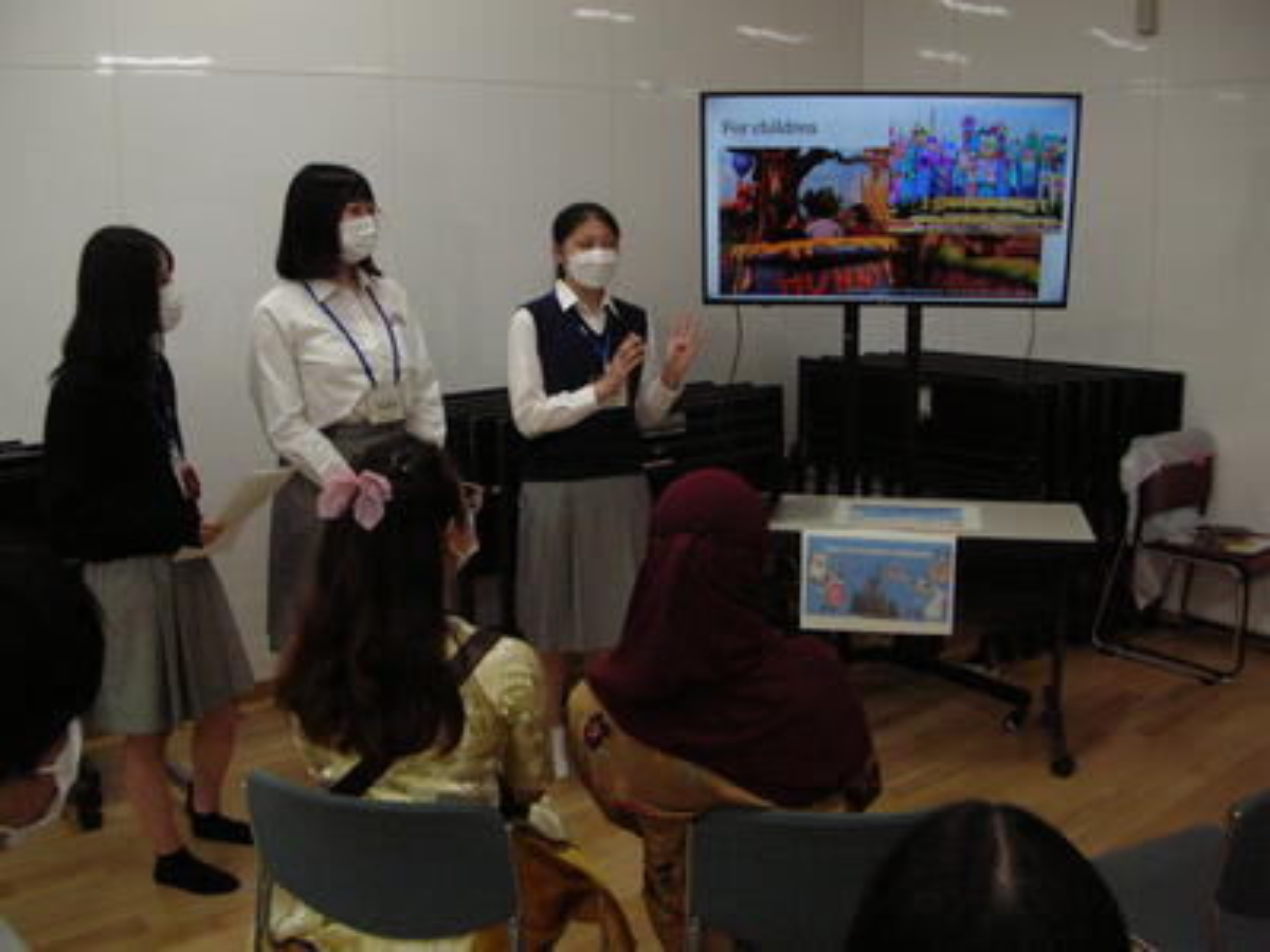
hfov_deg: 52.6
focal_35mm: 35
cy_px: 476
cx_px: 635
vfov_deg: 40.7
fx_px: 1284
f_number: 2.8
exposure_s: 1/90
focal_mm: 5.8
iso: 200
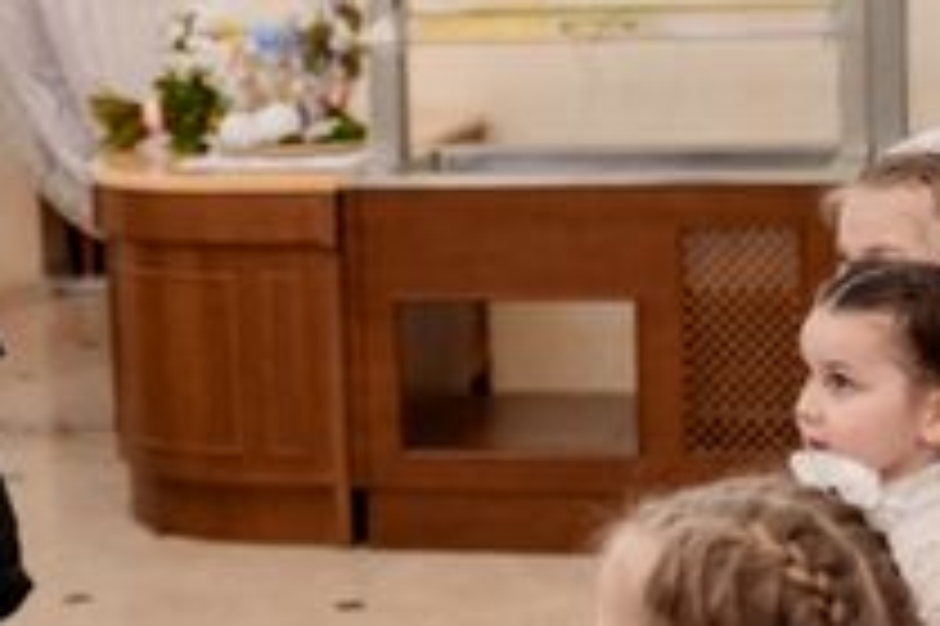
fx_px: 2792
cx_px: 340
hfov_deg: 19.1
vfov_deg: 12.8
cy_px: 329
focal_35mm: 107
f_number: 2.8
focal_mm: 32
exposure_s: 1/250
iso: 1600
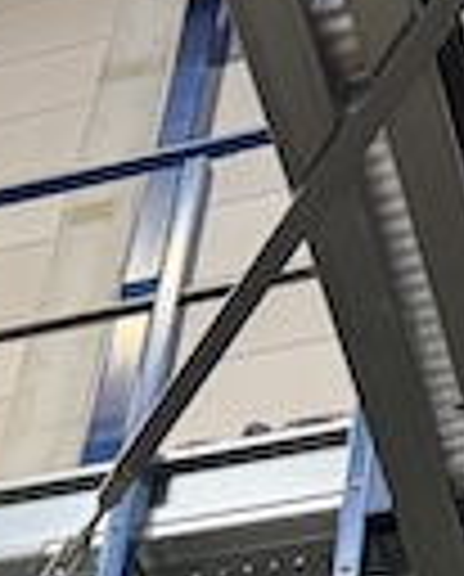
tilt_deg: +35.4
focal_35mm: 117
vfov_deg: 14.9
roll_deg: -7.1
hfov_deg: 13.2
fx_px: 2001
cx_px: 221
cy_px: 940
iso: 640
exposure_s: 1/60
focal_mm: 6.76
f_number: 1.78
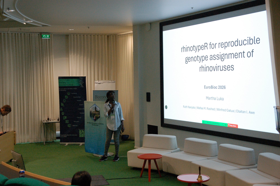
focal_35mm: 52
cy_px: 93
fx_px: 408
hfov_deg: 37.9
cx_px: 140
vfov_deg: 25.7
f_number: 5
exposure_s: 1/125
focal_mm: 35
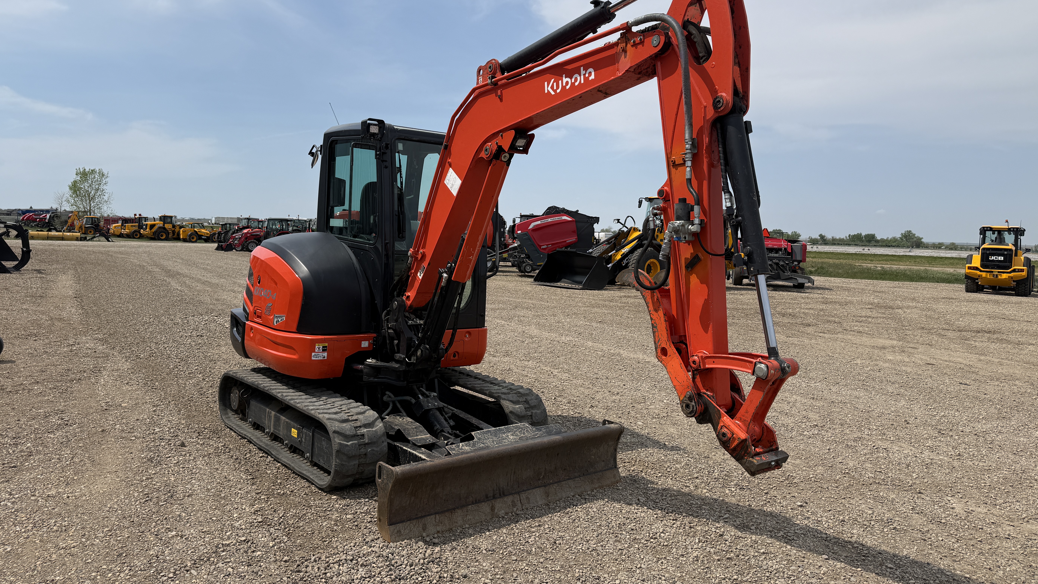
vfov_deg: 42.8
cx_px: 505
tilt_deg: +0.0
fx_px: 743
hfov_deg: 69.8
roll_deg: -0.8
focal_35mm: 27
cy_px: 257
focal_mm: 6.76
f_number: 1.78
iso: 80
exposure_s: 1/8130
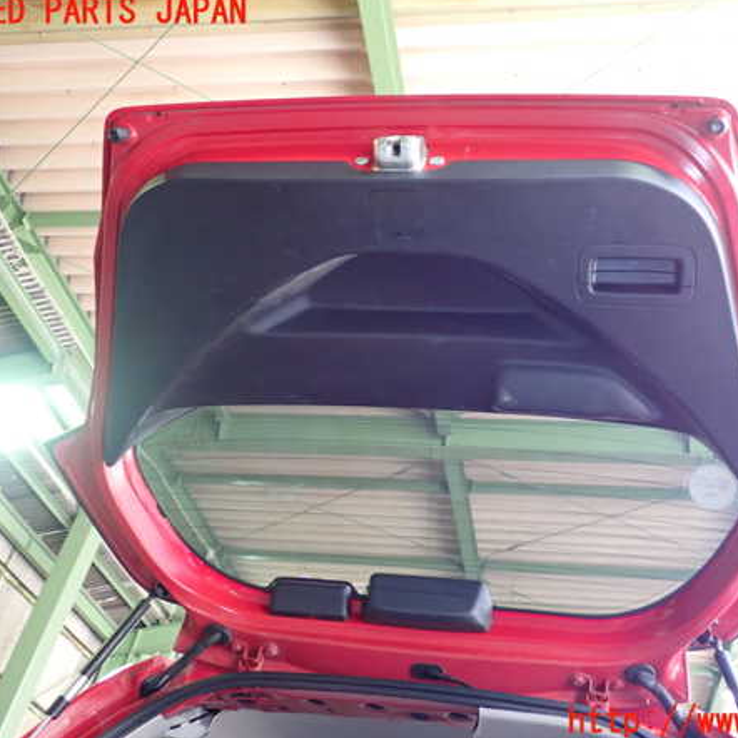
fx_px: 868
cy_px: 367
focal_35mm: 36
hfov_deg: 45.8
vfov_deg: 46.0
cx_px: 444
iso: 400
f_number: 2.3
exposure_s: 1/30
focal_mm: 5.4
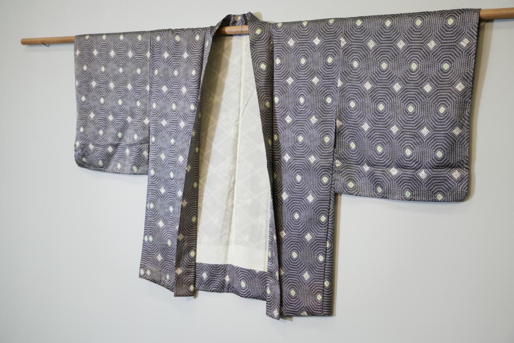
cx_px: 257
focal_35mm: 45
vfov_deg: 29.9
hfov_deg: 43.6
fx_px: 643
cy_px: 172
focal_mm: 45
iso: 320
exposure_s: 1/50
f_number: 4
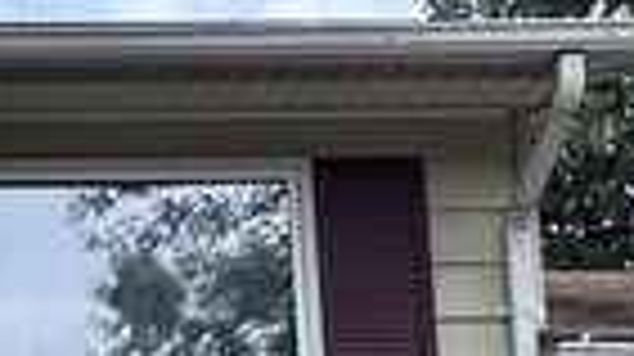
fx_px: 1864
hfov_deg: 18.1
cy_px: 433
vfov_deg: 10.7
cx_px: -166
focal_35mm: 111
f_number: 2.2
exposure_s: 1/612
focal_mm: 2.22
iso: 40
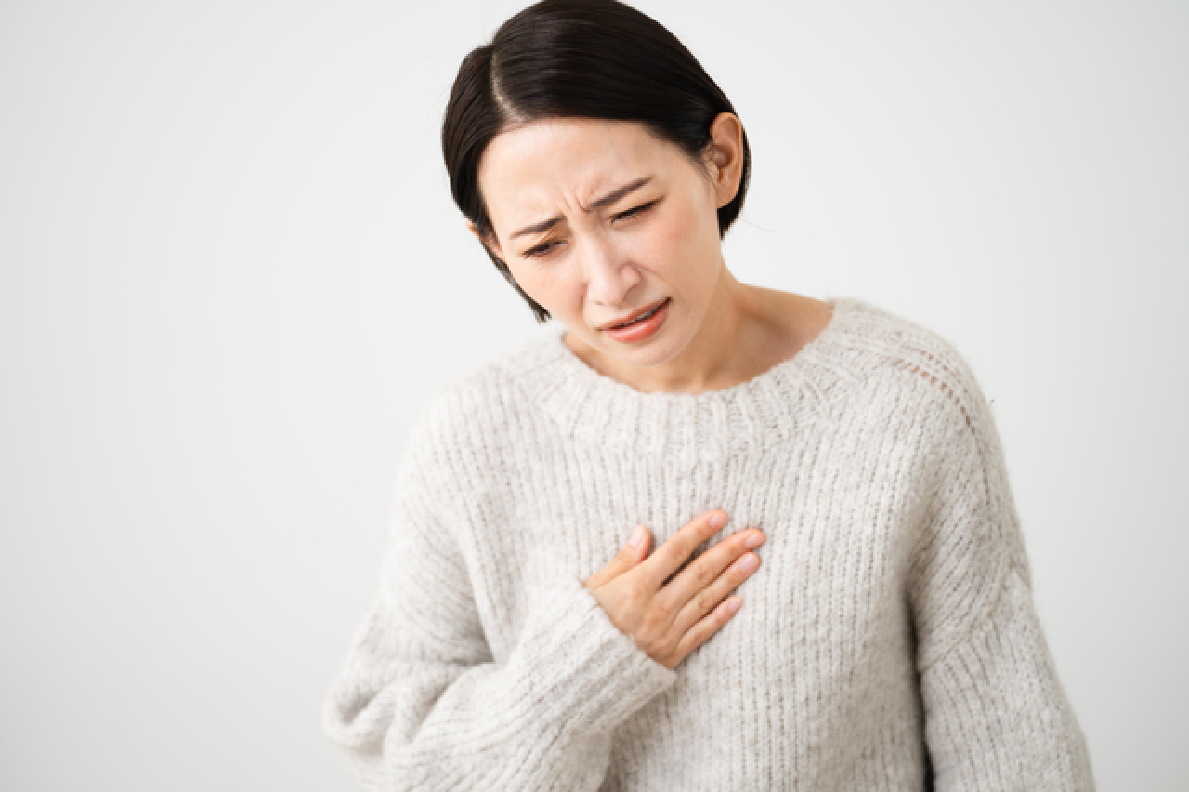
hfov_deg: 20.0
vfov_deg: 13.4
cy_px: 396
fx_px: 3367
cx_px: 594
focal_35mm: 102
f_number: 2.8
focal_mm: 102
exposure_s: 1/250
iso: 100
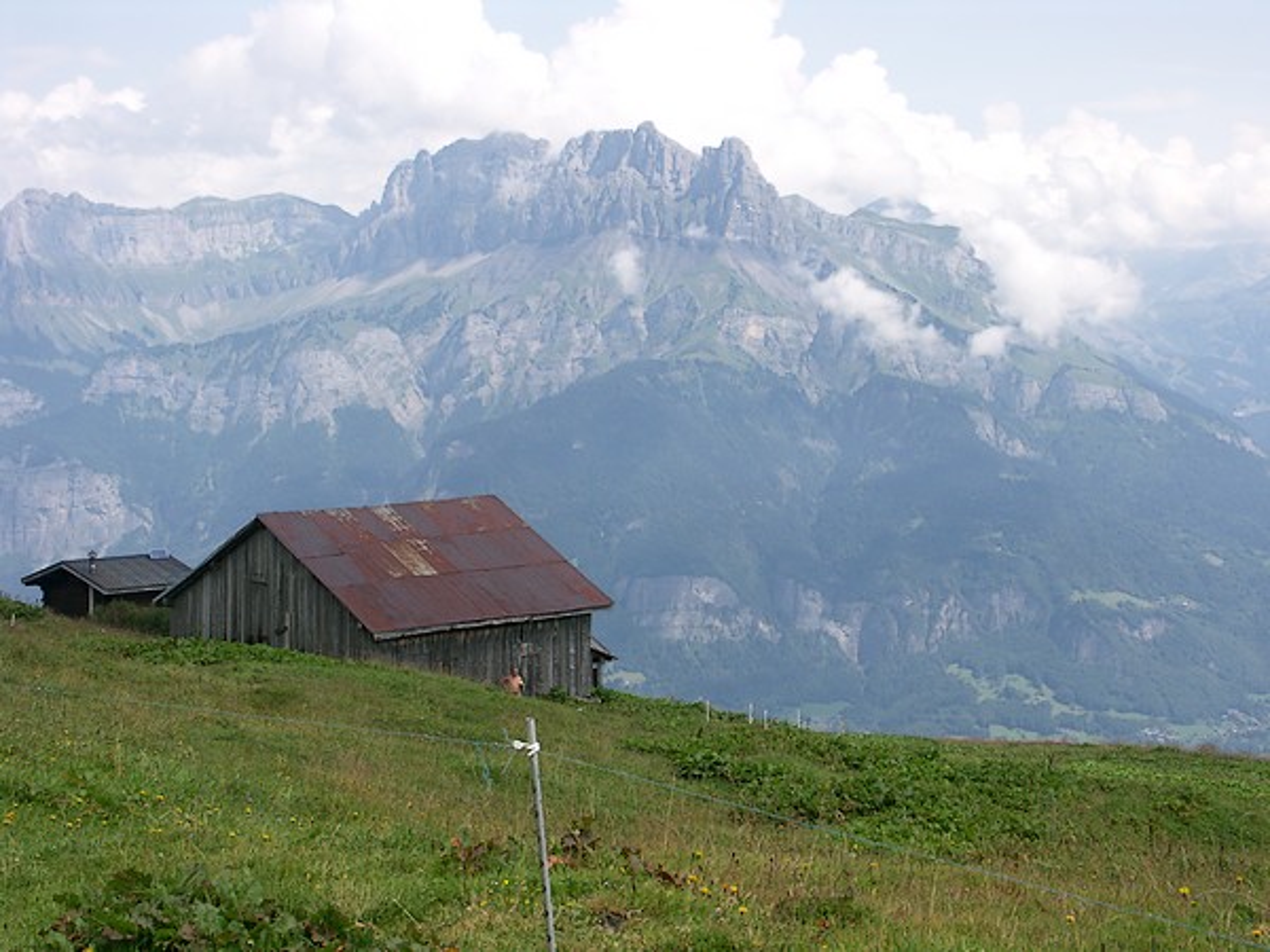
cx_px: 635
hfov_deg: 29.4
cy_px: 476
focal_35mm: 66
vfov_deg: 22.3
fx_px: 2421
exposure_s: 1/320
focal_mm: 16.82
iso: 64
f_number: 6.3
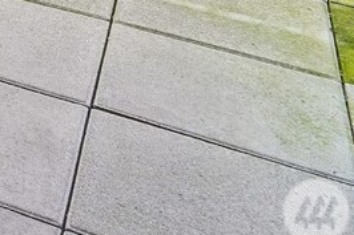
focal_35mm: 102
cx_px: -522
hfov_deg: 13.6
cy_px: -488
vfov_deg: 9.9
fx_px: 1002
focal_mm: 16
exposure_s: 1/25
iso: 1600
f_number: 8
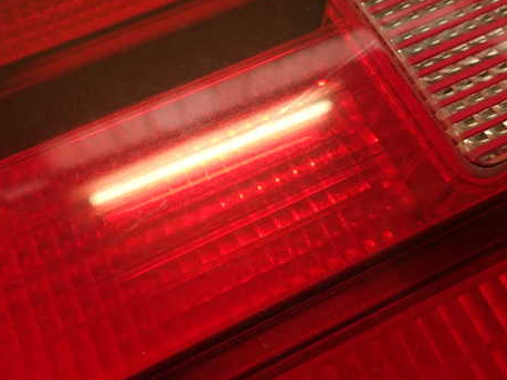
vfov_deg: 42.8
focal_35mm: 33
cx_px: 252
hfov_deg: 55.4
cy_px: 157
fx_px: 483
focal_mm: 4.5
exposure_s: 1/50
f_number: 2
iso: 200
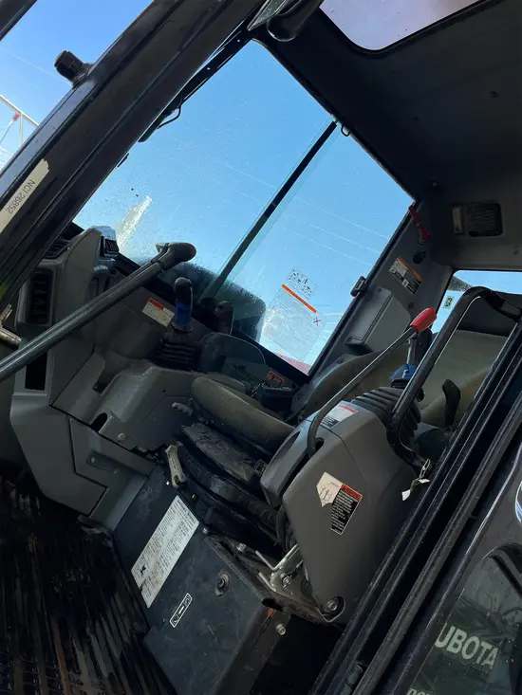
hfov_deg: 53.1
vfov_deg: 67.3
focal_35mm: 26
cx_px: 261
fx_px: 523
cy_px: 348
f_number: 1.6
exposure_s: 1/963
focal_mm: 4.2
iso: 50
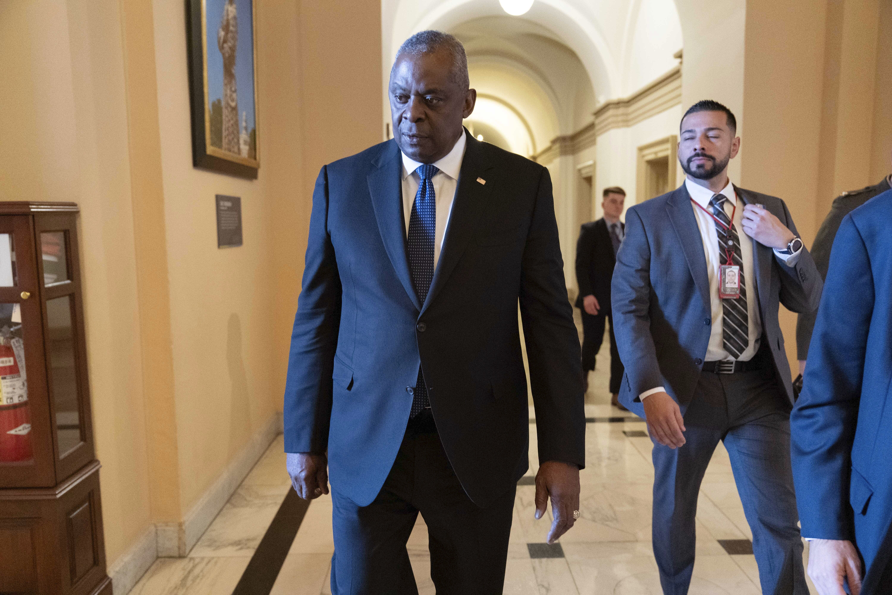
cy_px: 298
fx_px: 718
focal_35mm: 29
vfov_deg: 45.0
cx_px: 446
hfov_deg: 63.7
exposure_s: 1/320
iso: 5000
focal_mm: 29
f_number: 3.2
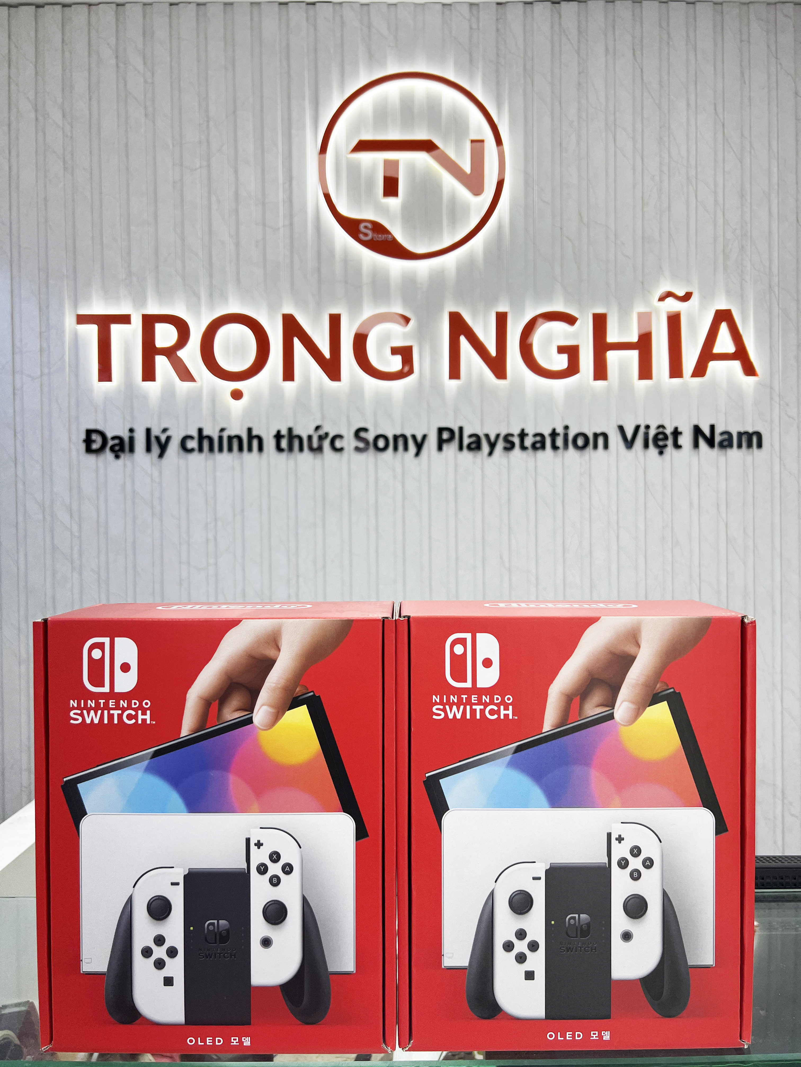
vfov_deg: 67.3
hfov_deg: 53.1
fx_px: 802
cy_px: 534
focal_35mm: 26
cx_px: 400
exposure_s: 1/302
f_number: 1.5
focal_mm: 5.7
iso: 50
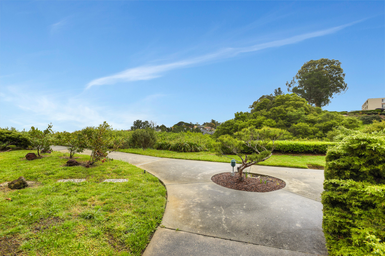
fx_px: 182
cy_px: 128
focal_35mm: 17
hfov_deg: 93.3
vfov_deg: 70.5
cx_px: 192
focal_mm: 17
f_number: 8
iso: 100
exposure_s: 1/320
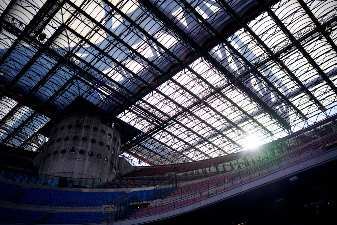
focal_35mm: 35
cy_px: 112
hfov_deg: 54.4
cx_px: 168
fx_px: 328
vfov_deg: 37.9
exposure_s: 1/8000
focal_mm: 35
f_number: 1.8
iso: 320
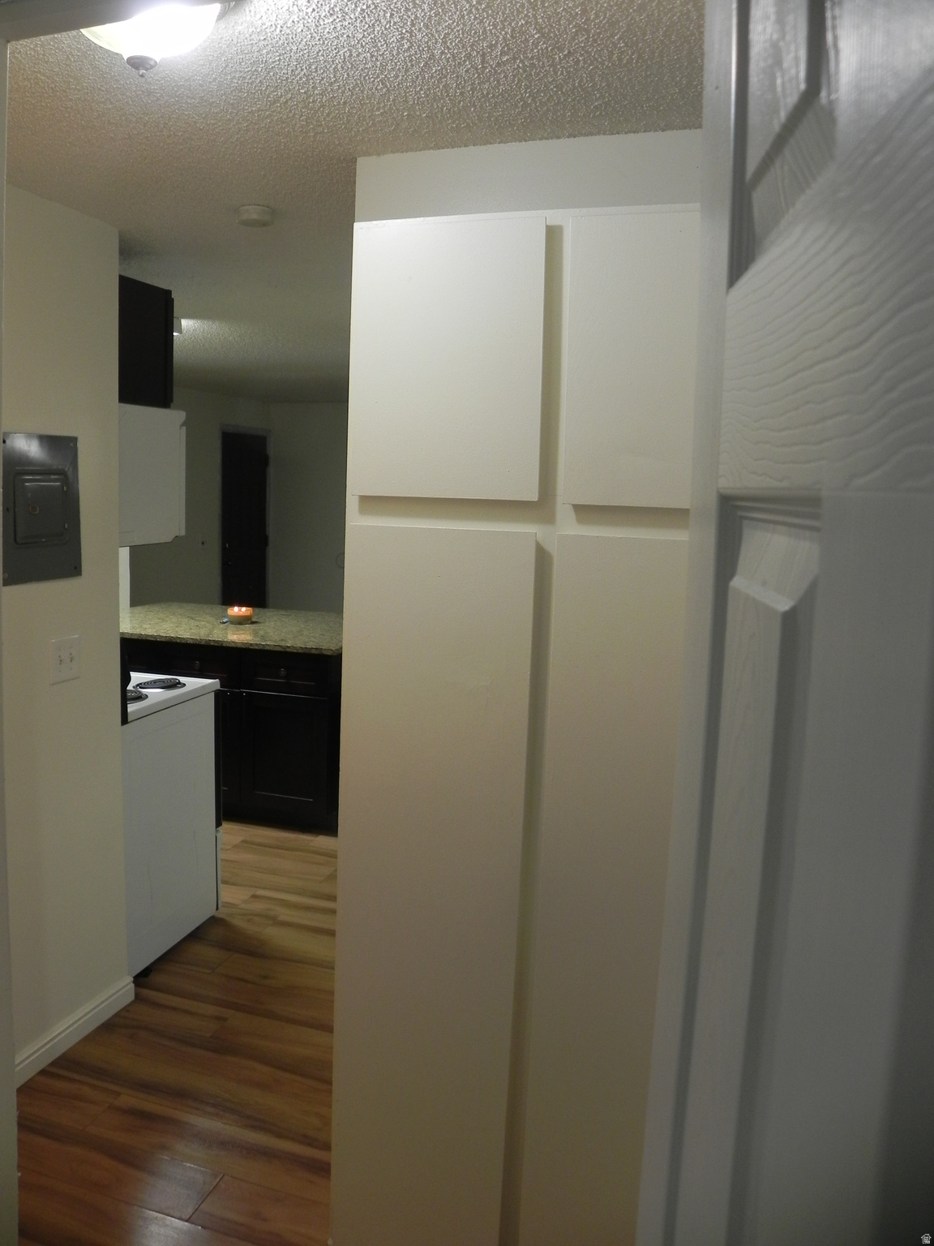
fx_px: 935
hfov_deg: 53.1
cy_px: 623
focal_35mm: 26
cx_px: 467
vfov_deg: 67.3
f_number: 2.8
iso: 164
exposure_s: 1/30
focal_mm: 4.6
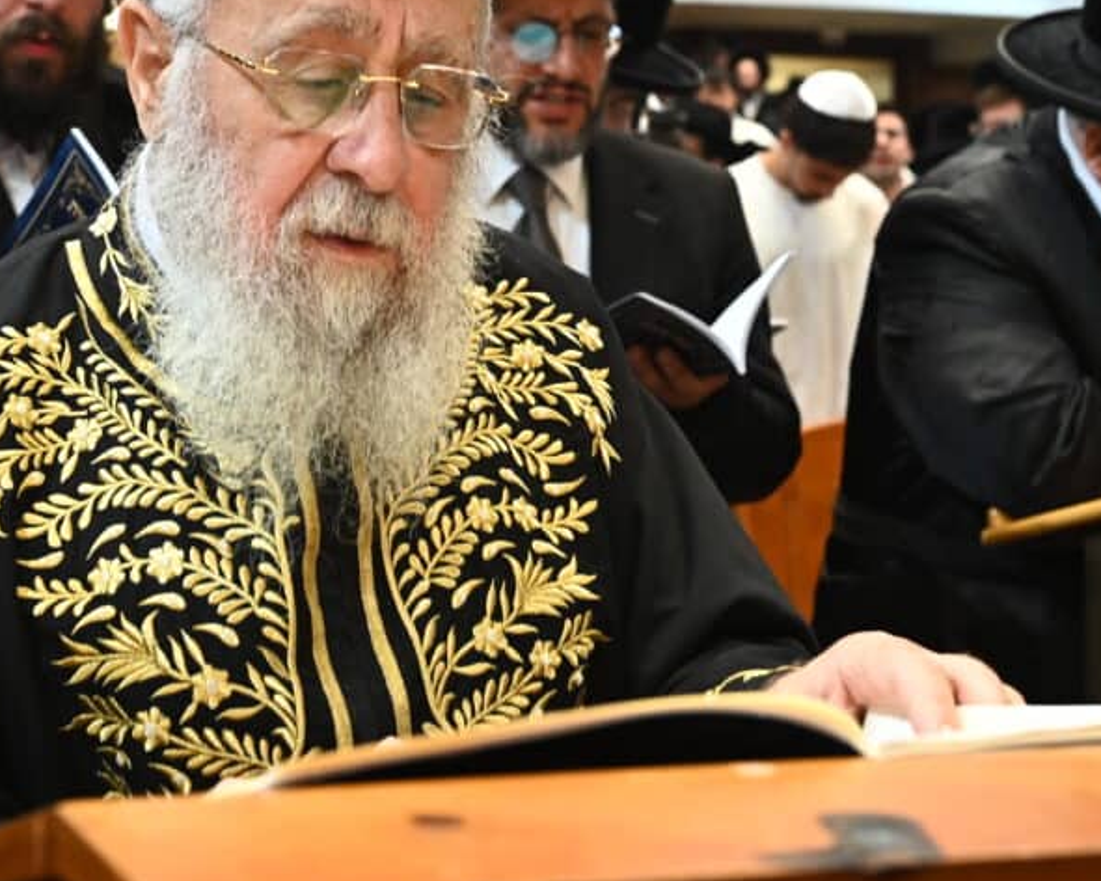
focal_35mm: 78
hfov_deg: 24.3
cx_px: 371
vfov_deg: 19.6
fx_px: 2542
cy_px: 257
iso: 2000
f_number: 5.6
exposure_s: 1/60
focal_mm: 48
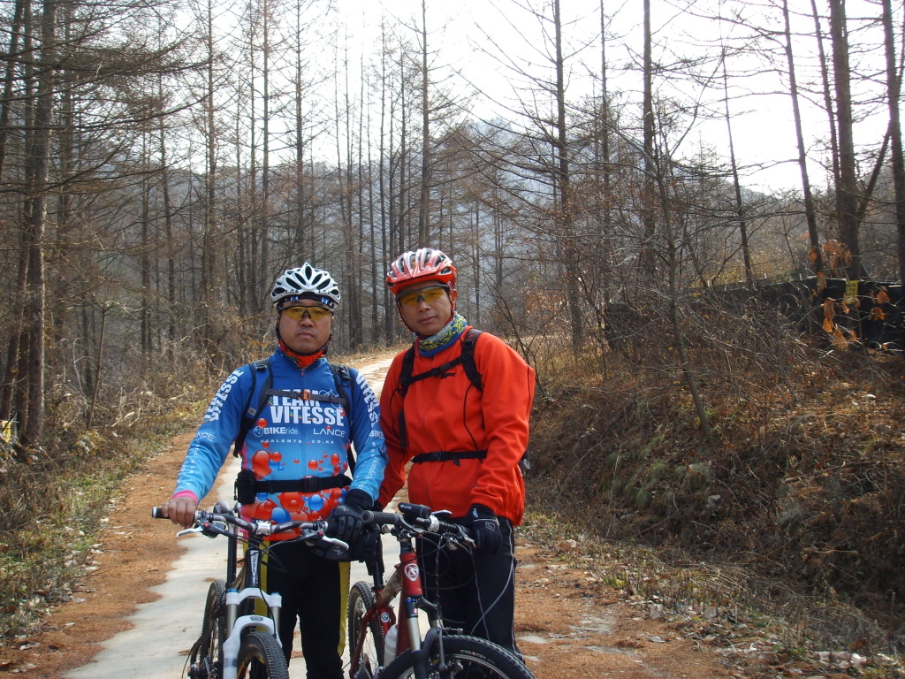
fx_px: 1307
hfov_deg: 38.2
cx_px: 452
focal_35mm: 50
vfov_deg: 29.1
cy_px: 340
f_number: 3.8
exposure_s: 1/180
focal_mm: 8.8
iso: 50
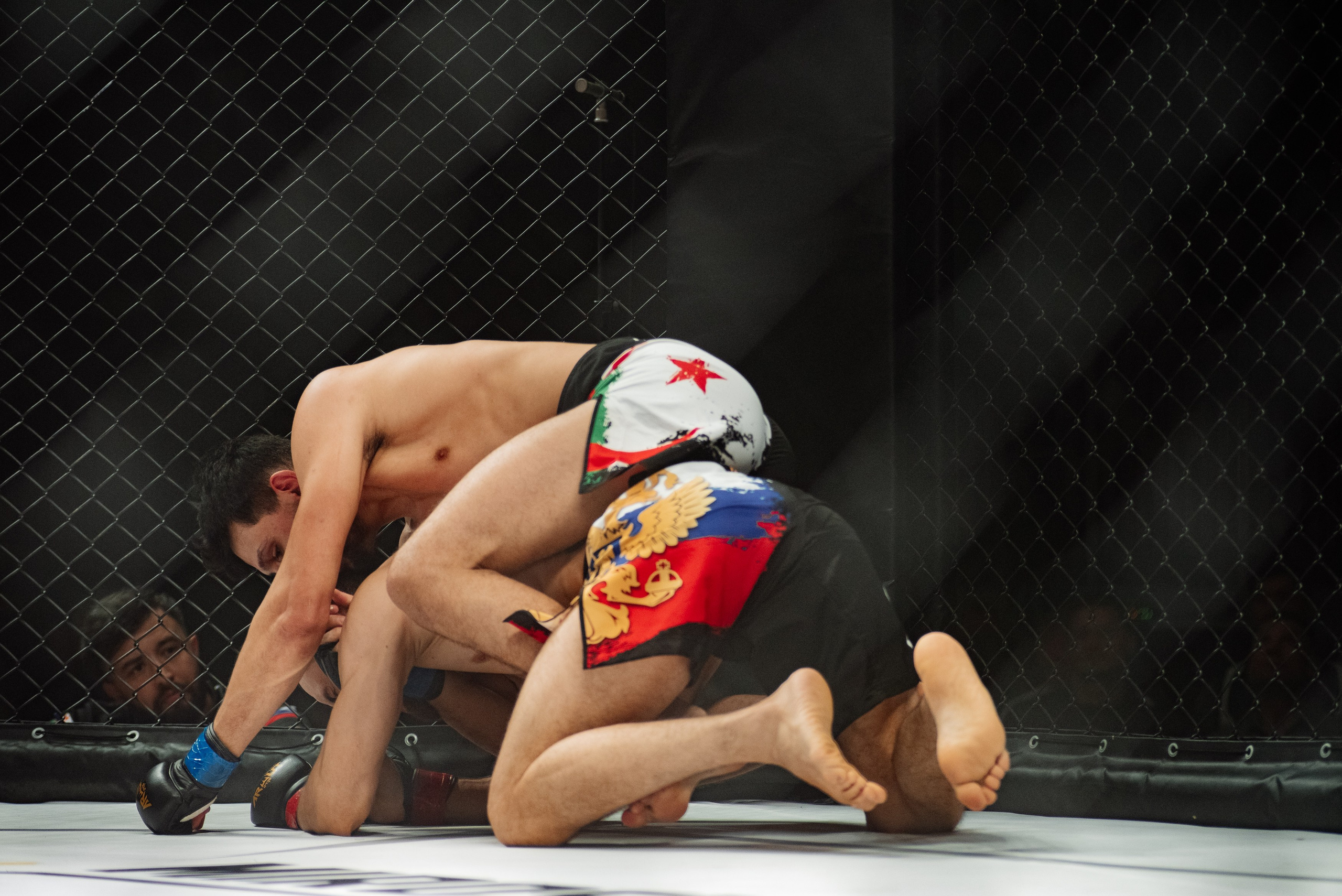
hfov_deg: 16.4
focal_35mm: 125
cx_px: 671
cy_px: 448
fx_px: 4661
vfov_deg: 11.0
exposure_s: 1/640
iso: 2000
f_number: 4
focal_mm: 125
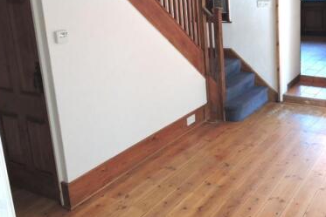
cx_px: 233
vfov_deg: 33.5
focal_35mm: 39
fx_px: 353
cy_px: 54
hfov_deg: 48.2
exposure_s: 1/30
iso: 360
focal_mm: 4.3
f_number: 3.3
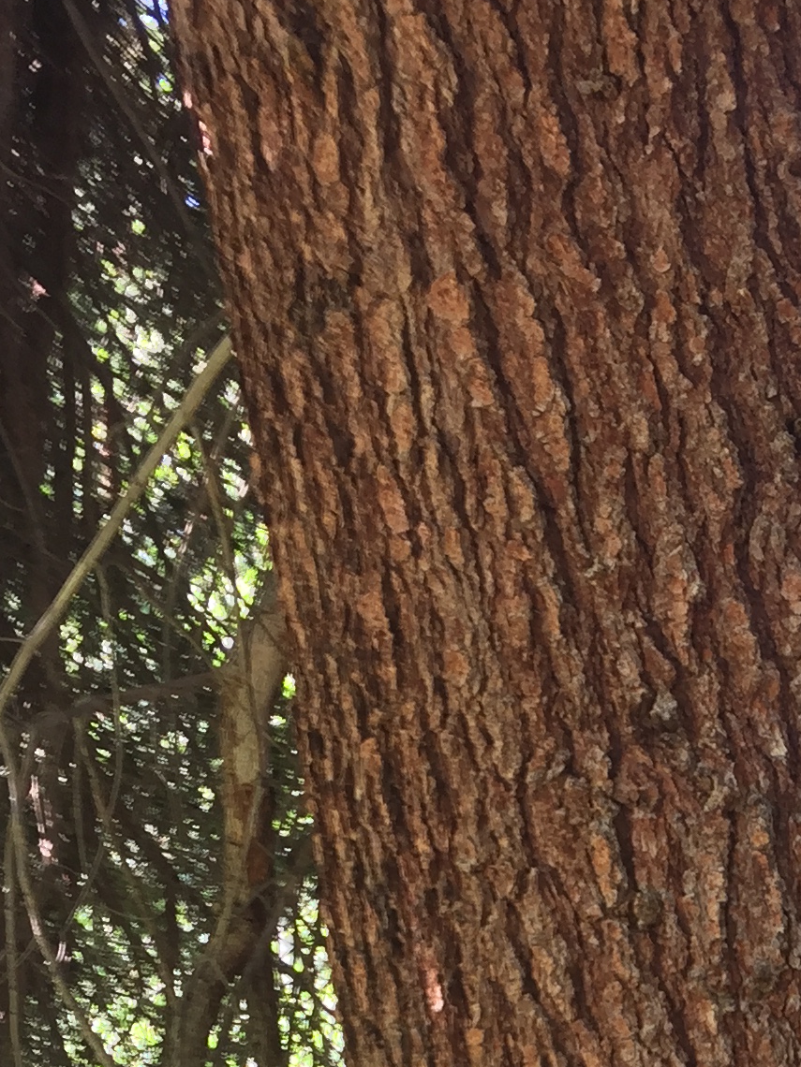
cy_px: 1379
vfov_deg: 21.4
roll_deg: +4.7
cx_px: 959
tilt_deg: -7.0
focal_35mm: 83
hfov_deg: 17.0
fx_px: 2561
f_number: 2.2
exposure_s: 1/40
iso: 32
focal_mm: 4.15
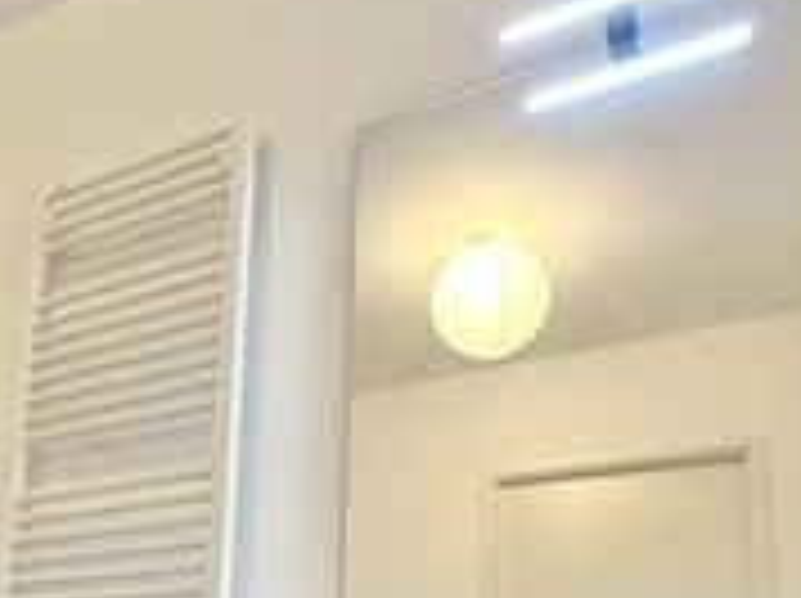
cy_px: 616
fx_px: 971
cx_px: 115
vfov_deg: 31.4
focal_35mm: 42
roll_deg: -4.8
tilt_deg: +11.4
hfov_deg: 42.0
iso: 250
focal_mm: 2.22
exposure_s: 1/100
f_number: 2.2
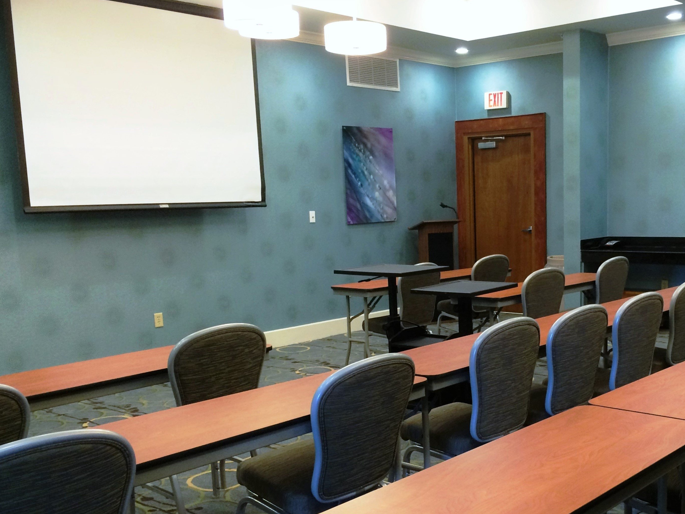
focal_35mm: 41
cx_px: 471
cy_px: 325
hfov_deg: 44.9
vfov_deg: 34.9
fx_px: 811
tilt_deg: -10.1
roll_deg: +1.9
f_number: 2.2
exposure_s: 1/30
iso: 160
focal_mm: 4.15
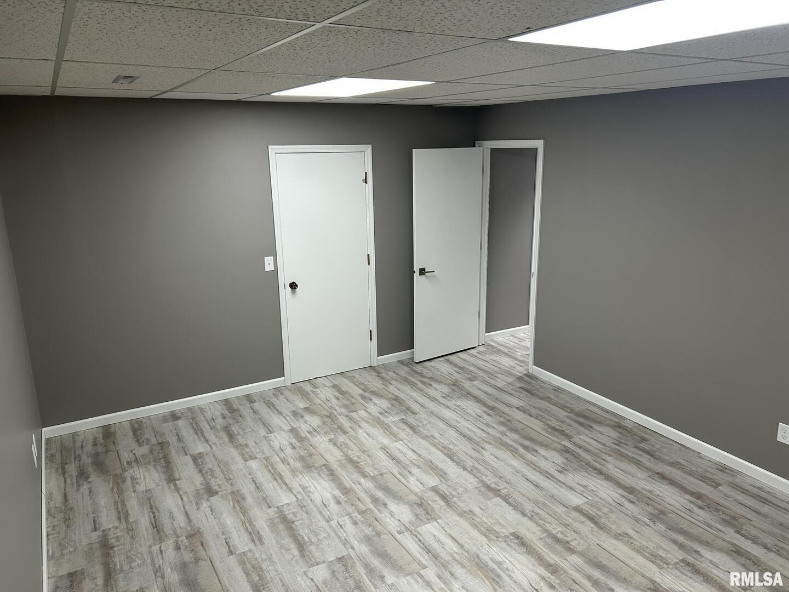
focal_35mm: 26
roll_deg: +0.9
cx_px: 394
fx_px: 593
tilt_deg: -14.8
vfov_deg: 53.1
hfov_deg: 67.3
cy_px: 296
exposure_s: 1/120
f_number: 1.5
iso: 80
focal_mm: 5.7
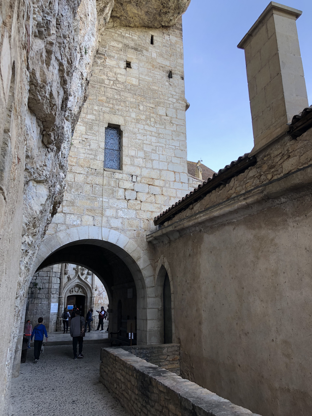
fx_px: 336
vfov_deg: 63.4
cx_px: 156
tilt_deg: +15.8
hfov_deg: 49.7
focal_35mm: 28
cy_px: 208
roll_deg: +1.6
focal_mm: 4
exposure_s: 1/120
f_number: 1.8
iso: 25
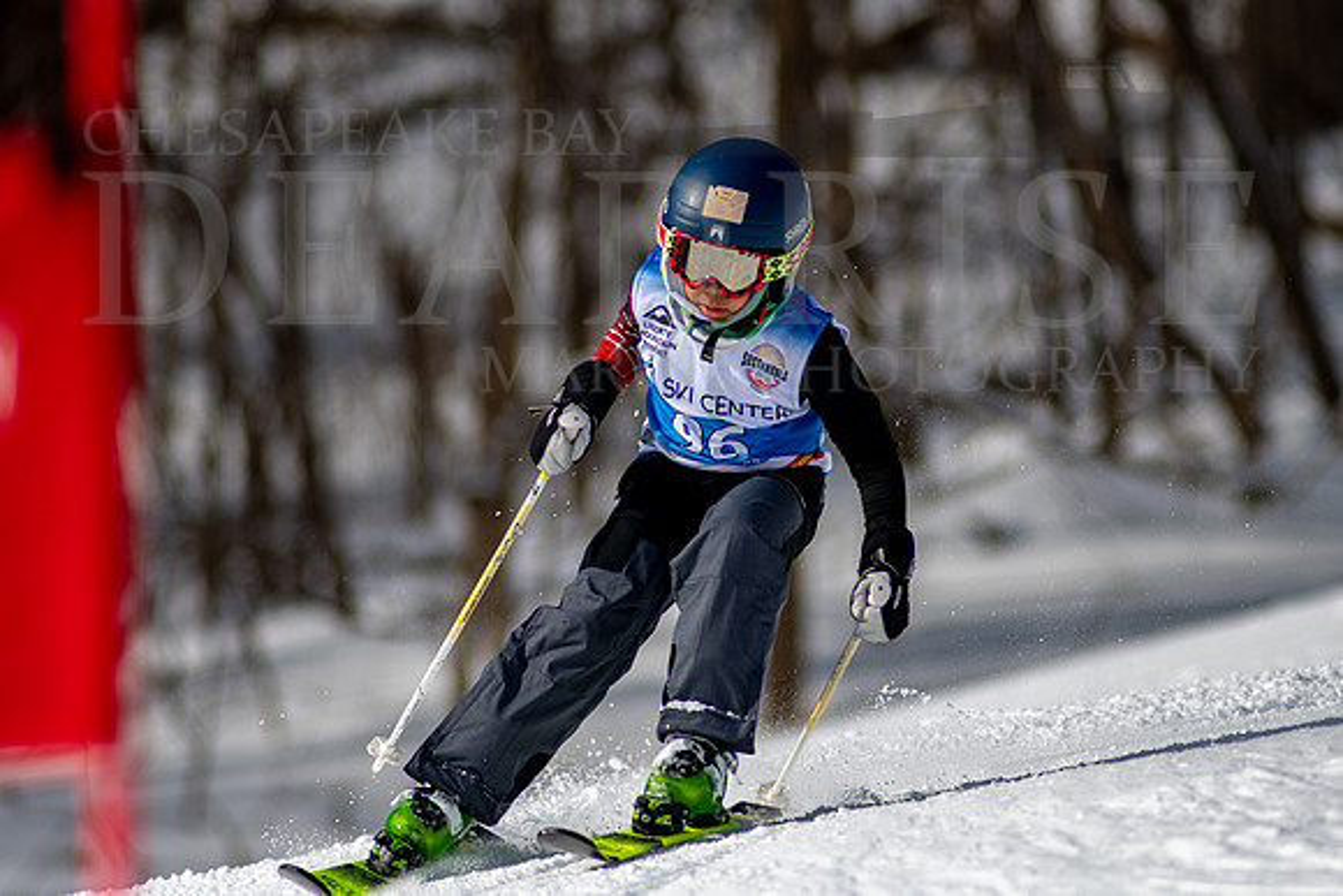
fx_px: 18824
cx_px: 753
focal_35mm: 505
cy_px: 394
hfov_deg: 4.1
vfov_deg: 2.7
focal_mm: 300
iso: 100
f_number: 2.8
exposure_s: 1/6400
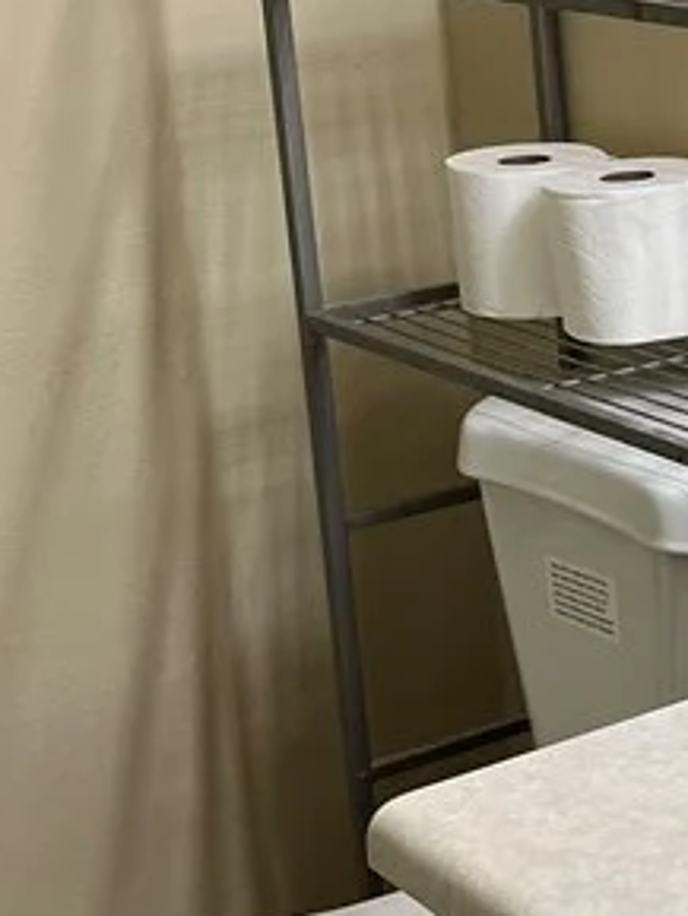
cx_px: 1015
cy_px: 403
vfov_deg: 21.3
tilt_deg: -16.1
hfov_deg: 15.0
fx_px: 2436
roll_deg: +2.3
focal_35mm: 92
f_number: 1.6
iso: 100
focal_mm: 5.1
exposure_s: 1/120
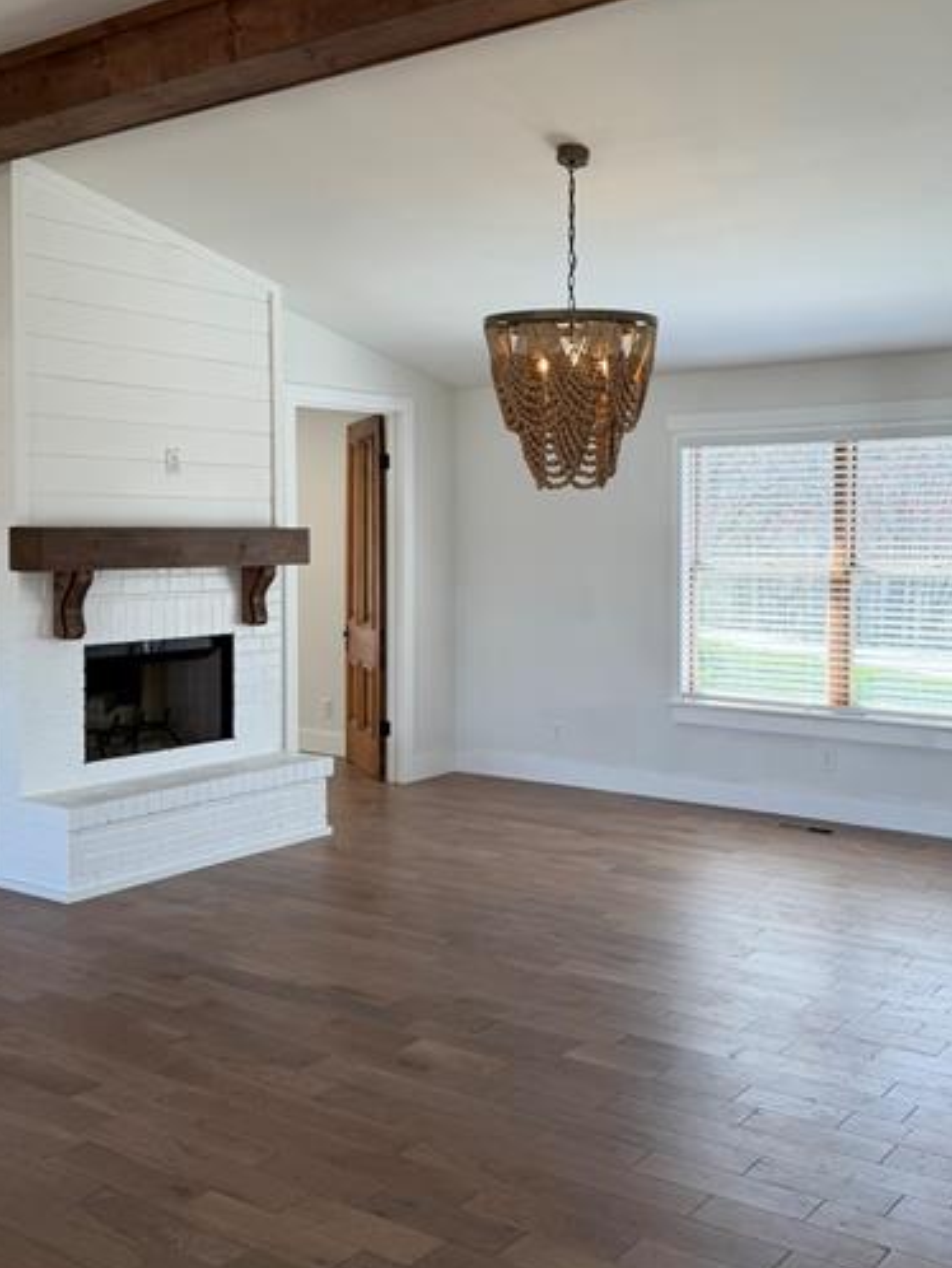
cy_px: 586
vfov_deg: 50.1
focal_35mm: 37
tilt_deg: -2.1
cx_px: 514
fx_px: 1356
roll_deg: +0.6
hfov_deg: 38.7
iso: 80
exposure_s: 1/259
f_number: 1.78
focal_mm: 6.76
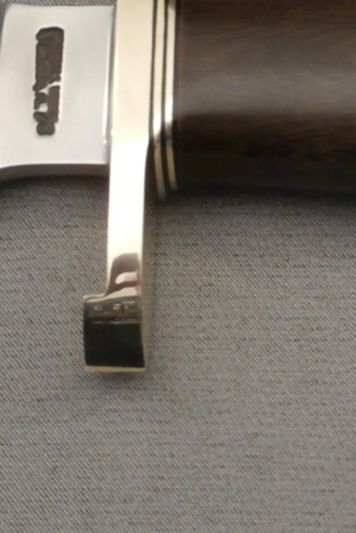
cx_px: 442
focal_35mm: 138
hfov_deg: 9.8
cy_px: 111
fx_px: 2047
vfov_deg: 14.8
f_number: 4.2
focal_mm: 10.76
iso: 400
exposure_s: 1/13
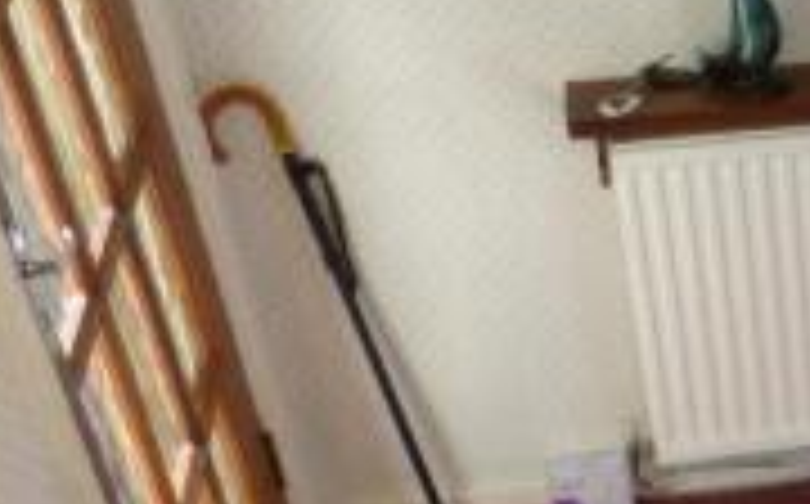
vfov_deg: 14.8
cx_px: 1136
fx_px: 1896
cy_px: 560
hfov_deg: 21.2
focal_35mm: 86
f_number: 7.1
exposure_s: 1/4
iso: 400
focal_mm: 4.5
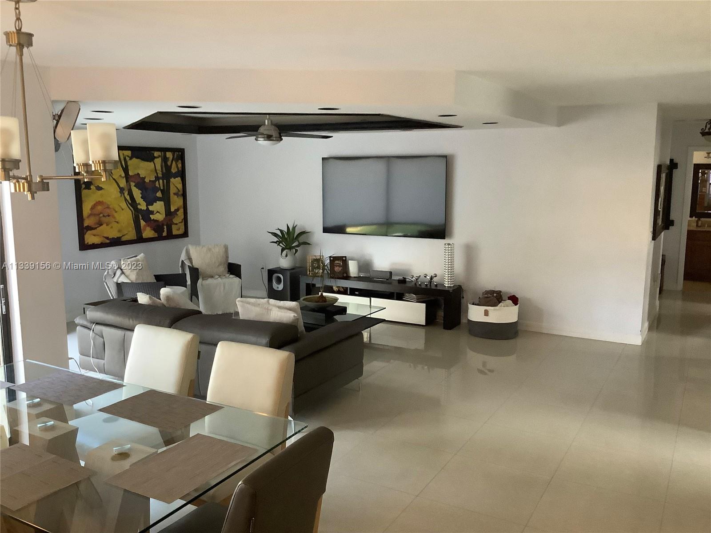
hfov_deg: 58.4
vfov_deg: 45.4
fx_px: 637
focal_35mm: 31
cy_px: 266
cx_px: 356
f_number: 2.4
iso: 320
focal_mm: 3.3
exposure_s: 1/40
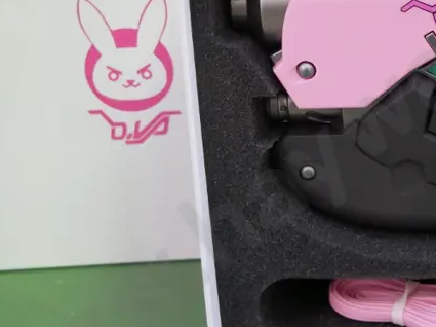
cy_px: 105
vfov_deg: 17.9
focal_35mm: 82
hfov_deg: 23.2
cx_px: 397
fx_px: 1032
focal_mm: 17
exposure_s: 1/60
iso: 2500
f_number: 3.8
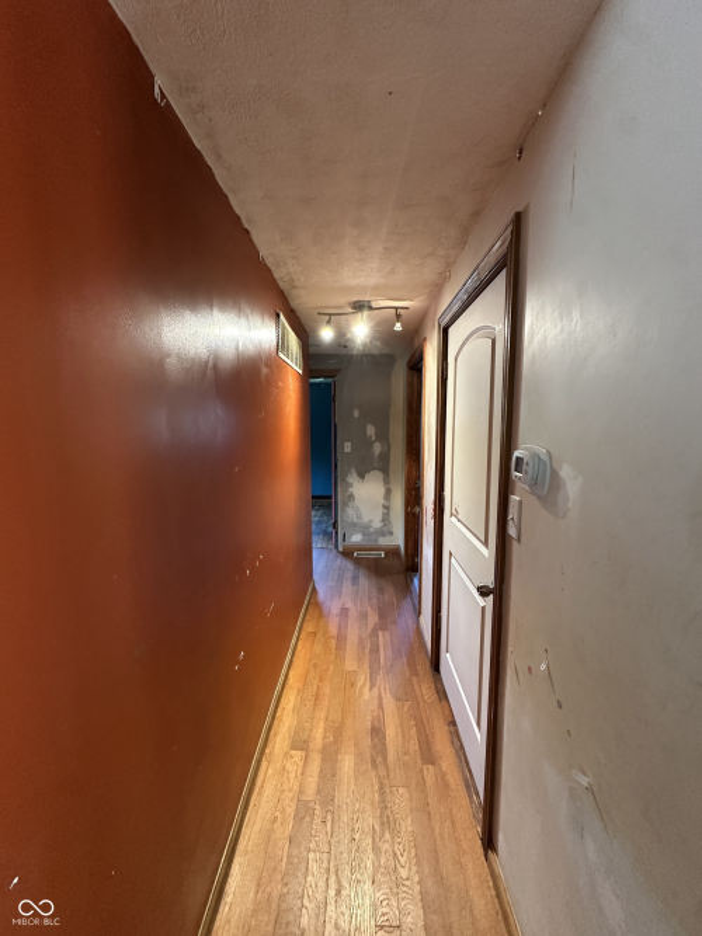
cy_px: 468
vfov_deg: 102.1
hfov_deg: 85.7
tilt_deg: -7.7
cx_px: 351
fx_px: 379
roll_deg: -0.4
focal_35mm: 14
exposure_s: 1/60
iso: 400
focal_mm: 2.22
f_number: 2.2
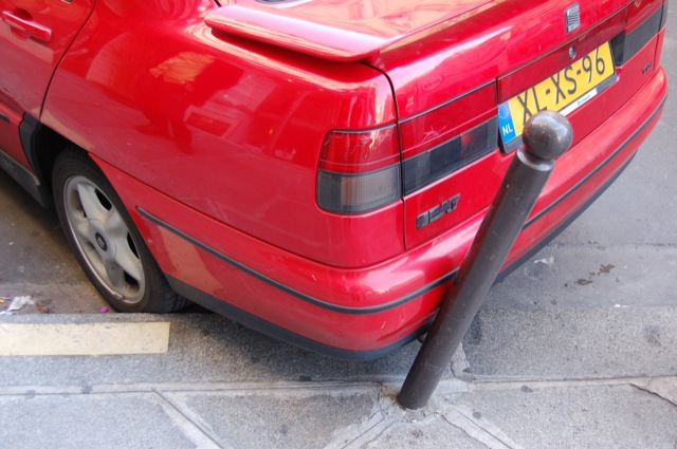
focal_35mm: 39
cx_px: 338
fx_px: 732
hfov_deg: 49.6
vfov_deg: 34.1
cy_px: 224
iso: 200
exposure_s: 1/40
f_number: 4.2
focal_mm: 26
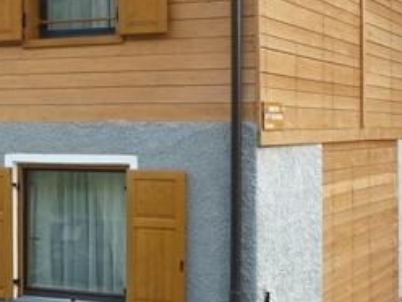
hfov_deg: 23.5
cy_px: 97
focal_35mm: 80
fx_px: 929
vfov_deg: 18.4
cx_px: 10
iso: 80
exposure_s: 1/200
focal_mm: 5.5
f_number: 2.8
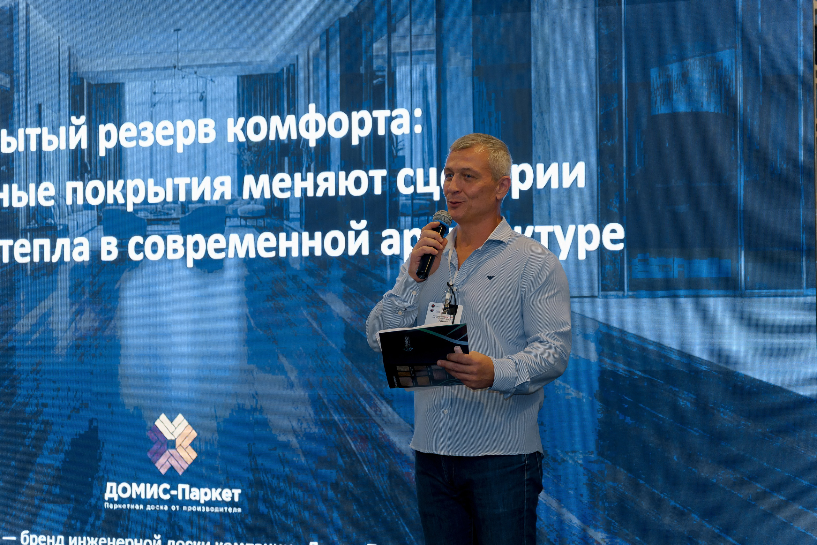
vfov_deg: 13.4
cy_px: 272
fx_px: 2315
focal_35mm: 102
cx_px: 408
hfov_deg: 20.0
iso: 1000
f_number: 3.5
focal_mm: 102
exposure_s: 1/125
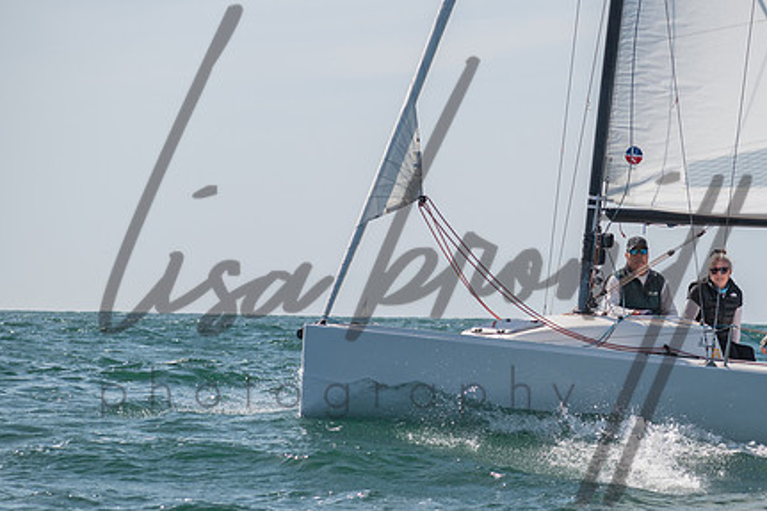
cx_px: 497
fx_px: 4387
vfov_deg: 6.7
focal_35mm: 206
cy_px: 259
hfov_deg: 10.0
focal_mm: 102
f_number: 6.3
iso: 200
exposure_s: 1/1000
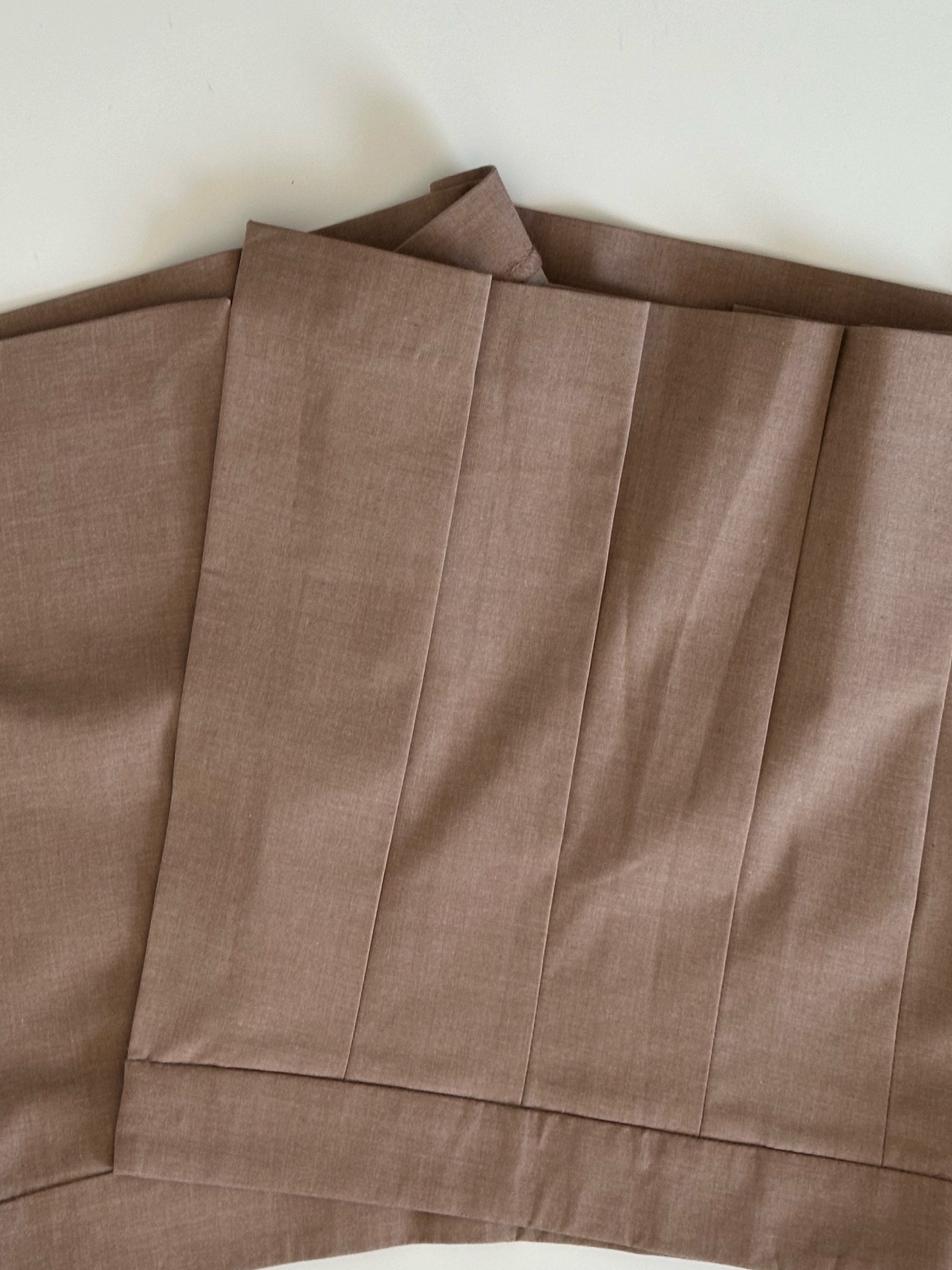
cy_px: 701
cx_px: 385
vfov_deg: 27.4
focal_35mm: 71
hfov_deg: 20.7
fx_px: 2604
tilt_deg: -86.2
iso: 100
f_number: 1.78
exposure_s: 1/60
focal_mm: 6.86
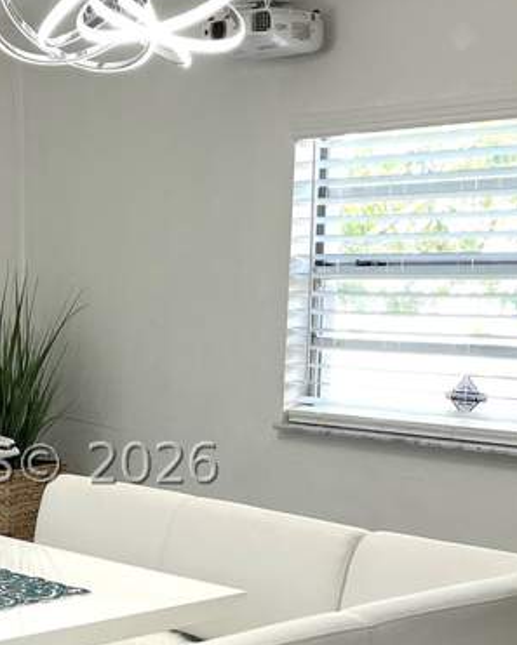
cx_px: 150
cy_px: 462
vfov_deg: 25.8
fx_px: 1396
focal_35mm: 73
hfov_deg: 20.9
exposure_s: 1/141
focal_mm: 5.1
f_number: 1.6
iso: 64
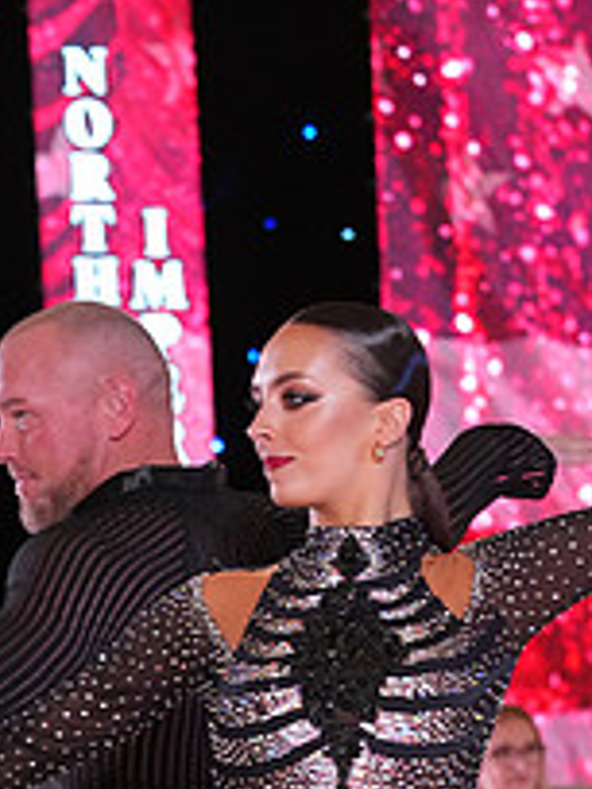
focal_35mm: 265
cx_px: 315
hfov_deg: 5.6
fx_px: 6043
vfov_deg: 7.4
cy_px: 1067
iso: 3200
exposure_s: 1/320
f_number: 4.5
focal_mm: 97
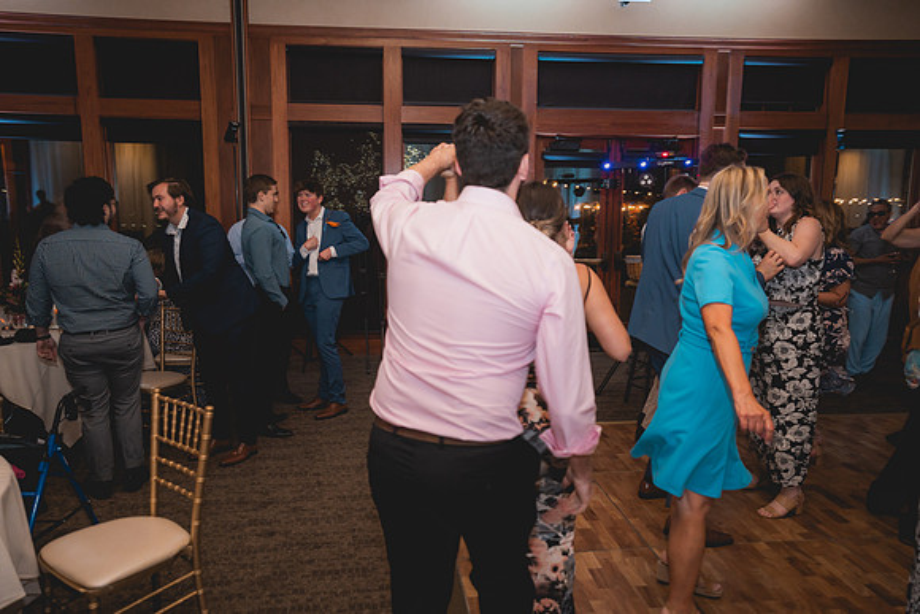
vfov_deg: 48.0
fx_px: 690
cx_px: 460
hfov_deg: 67.4
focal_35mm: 27
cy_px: 307
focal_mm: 27
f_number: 2.8
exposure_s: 1/80
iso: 1000
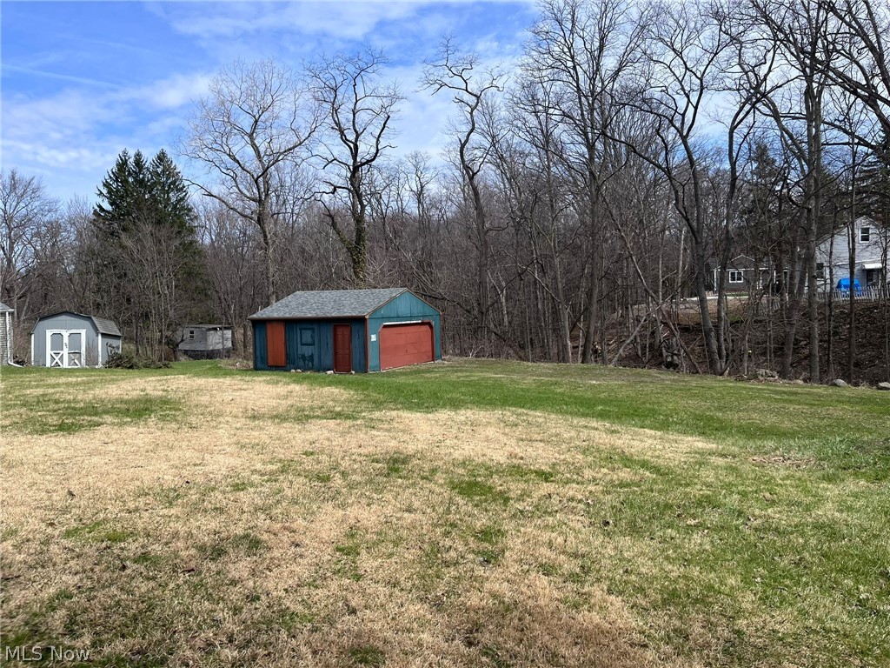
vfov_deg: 53.1
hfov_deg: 67.3
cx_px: 445
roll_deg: +1.3
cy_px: 334
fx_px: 668
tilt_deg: -2.6
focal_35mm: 26
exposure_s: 1/3215
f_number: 1.6
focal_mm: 5.1
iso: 50
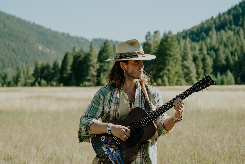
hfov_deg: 27.9
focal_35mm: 73
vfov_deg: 18.8
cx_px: 122
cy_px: 82
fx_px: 494
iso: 250
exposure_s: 1/320
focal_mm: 48.4
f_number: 2.8
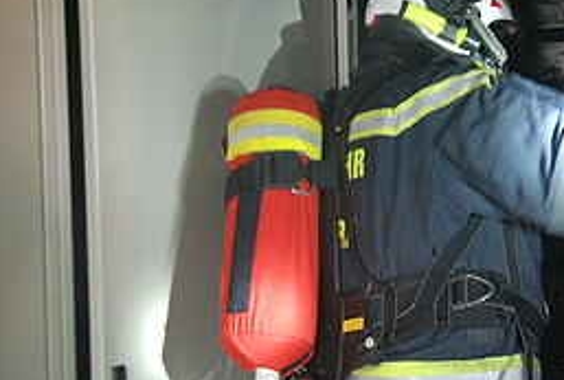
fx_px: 1131
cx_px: 515
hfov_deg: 27.0
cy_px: 124
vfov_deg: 19.0
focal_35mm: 72
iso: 800
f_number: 4
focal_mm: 26
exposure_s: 1/8
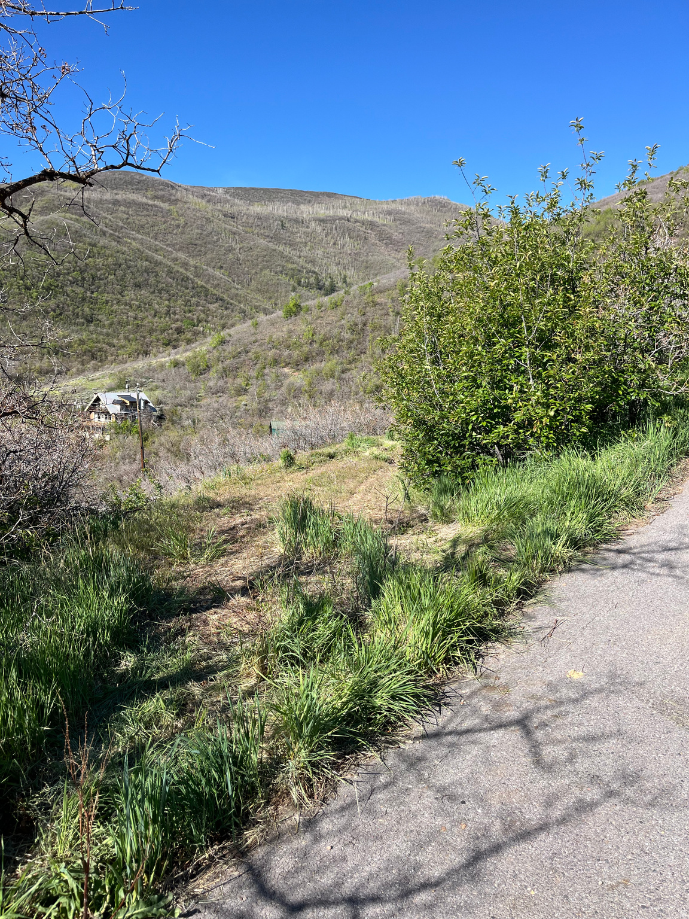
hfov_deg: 53.1
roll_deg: -1.9
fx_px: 690
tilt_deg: -8.0
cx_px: 344
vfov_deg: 67.3
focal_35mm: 26
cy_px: 460
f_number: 1.6
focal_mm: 5.1
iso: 50
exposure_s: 1/2268
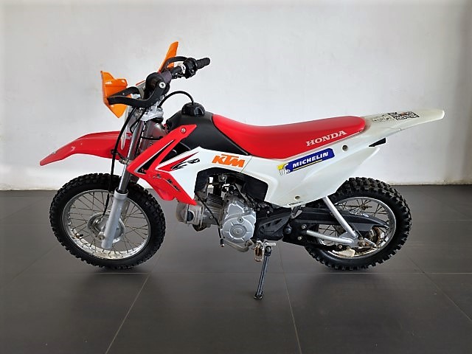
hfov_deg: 73.9
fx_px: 314
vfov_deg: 58.9
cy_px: 177
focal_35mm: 23
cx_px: 236
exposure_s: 1/50
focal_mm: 6.4
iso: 80
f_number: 1.8
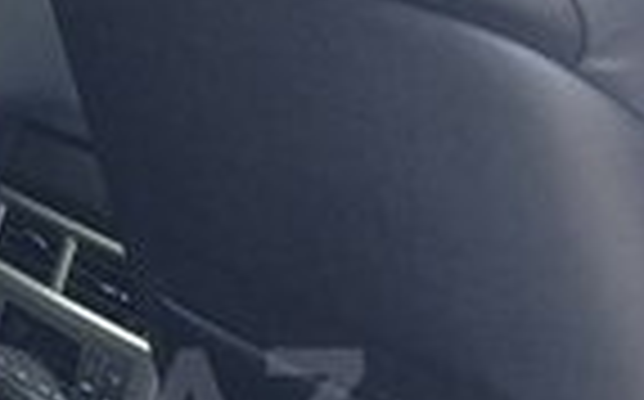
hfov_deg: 14.3
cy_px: 416
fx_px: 2489
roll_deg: -1.0
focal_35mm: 142
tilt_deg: -19.0
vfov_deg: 9.1
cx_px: -95
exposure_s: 1/33
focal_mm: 4.15
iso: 40
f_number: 2.2
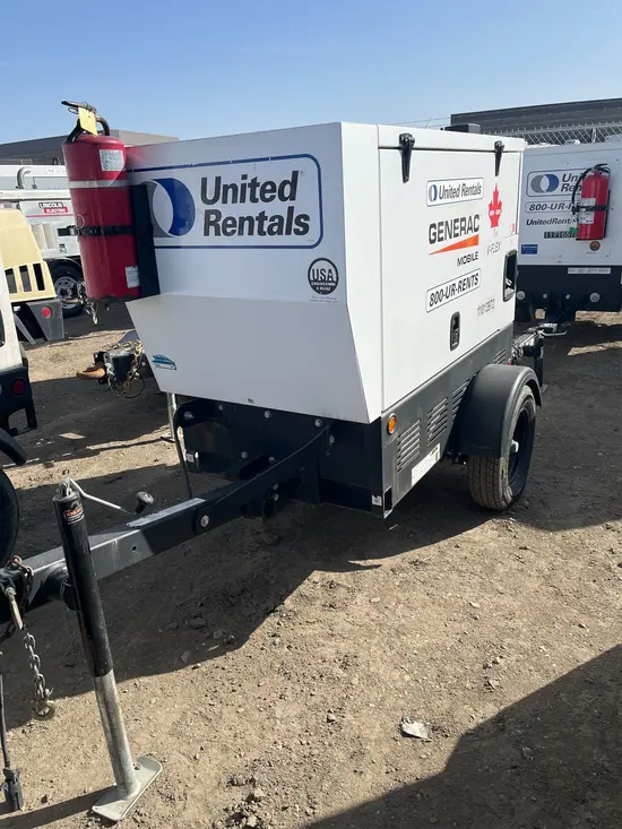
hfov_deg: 53.1
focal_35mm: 26
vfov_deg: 67.3
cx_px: 311
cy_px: 414
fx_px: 623
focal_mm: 5.1
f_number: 1.6
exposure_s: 1/3521
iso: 50
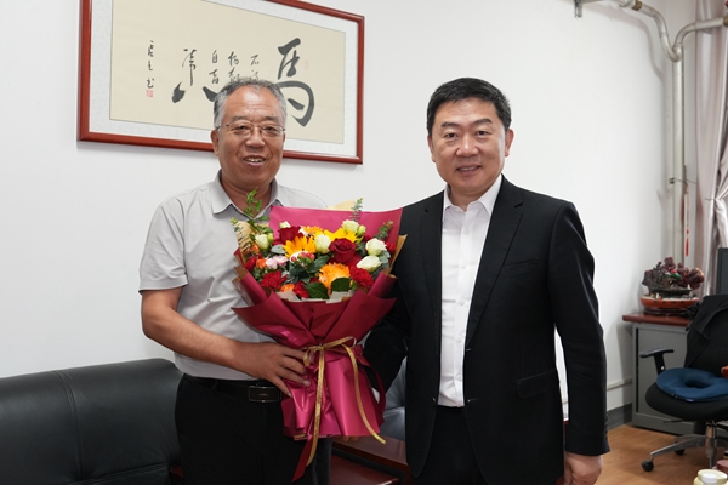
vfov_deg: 36.9
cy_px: 242
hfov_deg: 53.1
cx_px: 364
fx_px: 728
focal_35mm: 36
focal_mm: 24
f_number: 3.2
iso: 1250
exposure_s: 1/60
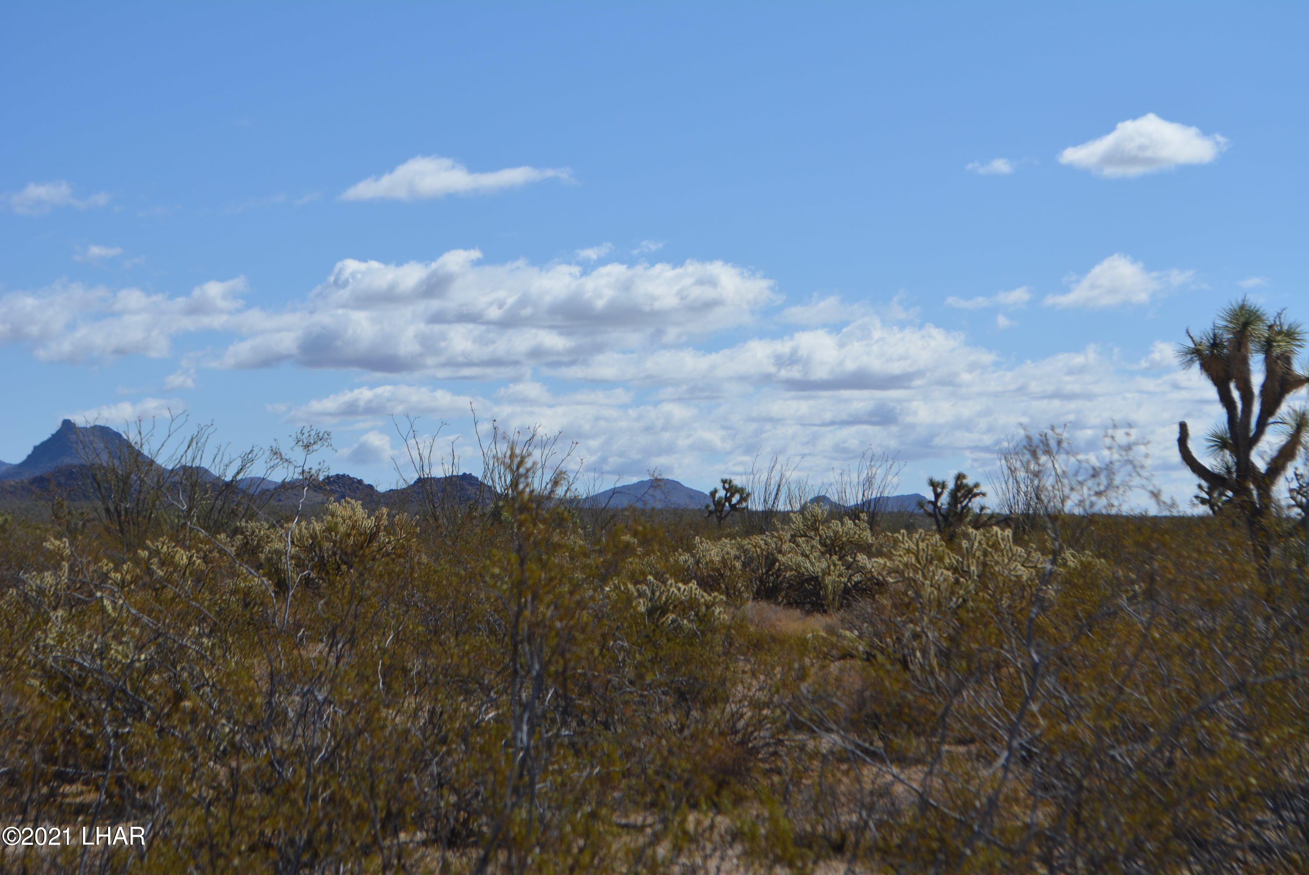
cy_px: 438
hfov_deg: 24.6
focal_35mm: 82
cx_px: 654
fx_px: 3002
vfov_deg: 16.6
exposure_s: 1/2000
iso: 400
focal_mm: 55
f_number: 8
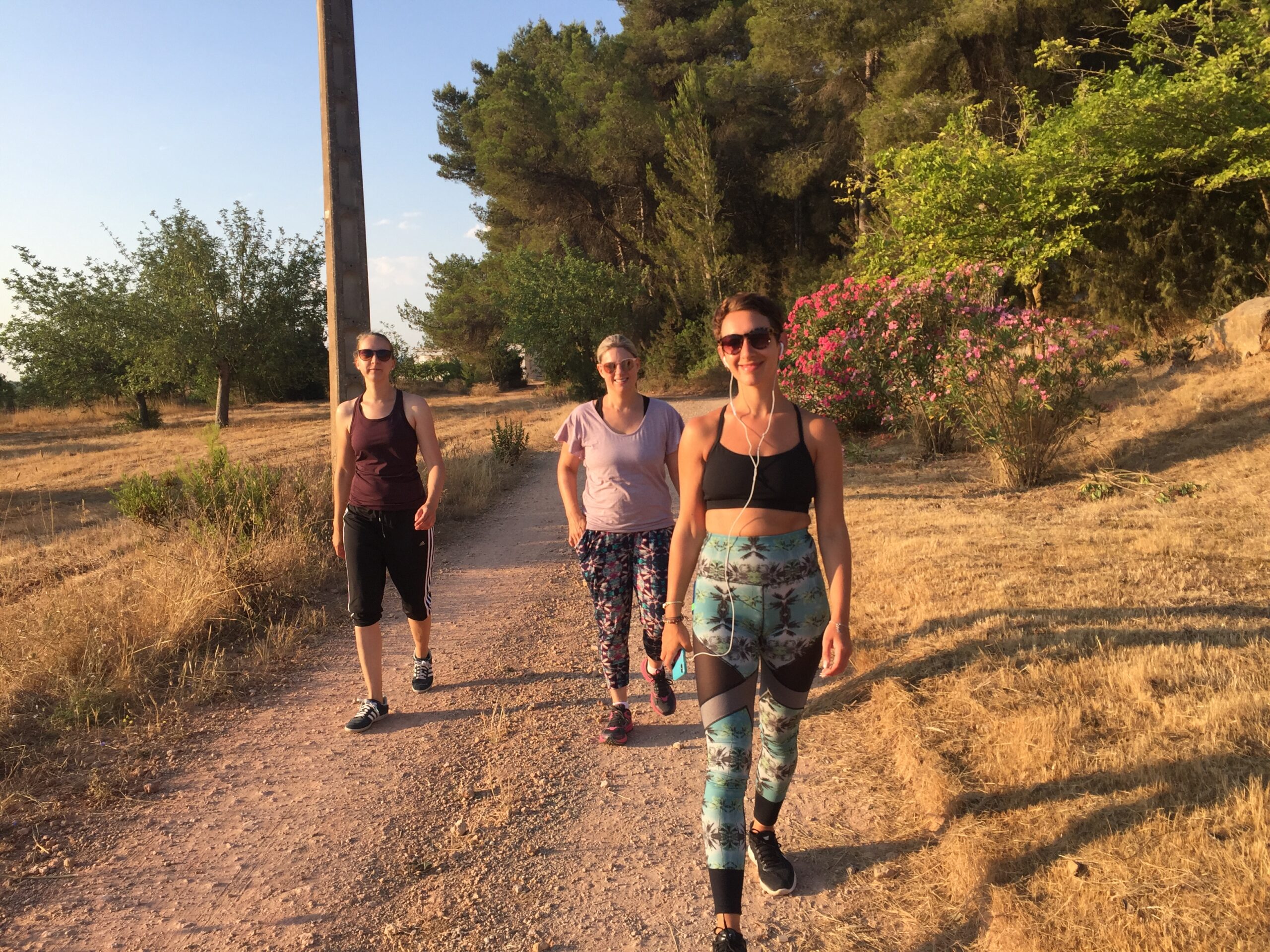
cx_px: 635
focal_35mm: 29
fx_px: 1064
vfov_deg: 48.2
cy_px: 476
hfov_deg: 61.7
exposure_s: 1/898
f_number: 2.2
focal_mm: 4.15
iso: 32
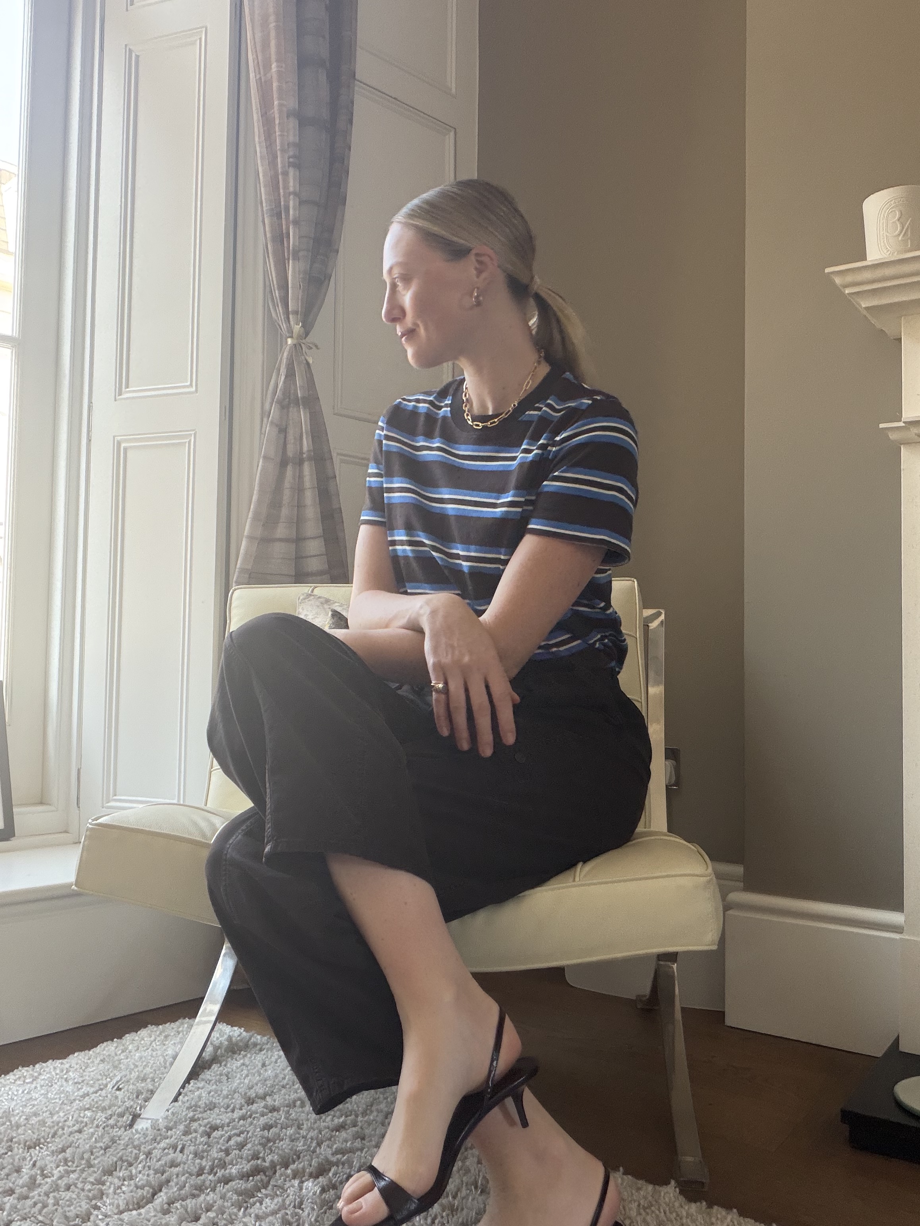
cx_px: 460
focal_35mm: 30
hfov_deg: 46.8
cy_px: 613
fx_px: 1063
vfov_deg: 60.0
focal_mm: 2.71
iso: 125
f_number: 1.9
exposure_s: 1/60
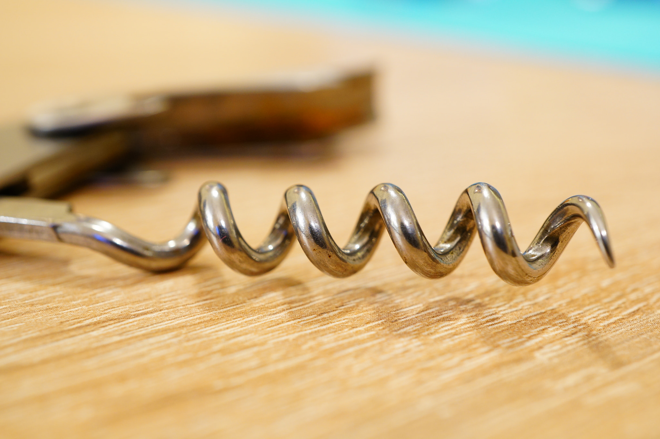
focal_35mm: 45
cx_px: 330
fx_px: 824
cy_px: 220
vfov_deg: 29.8
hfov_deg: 43.6
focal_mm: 30
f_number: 11
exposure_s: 1/1.25
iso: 400
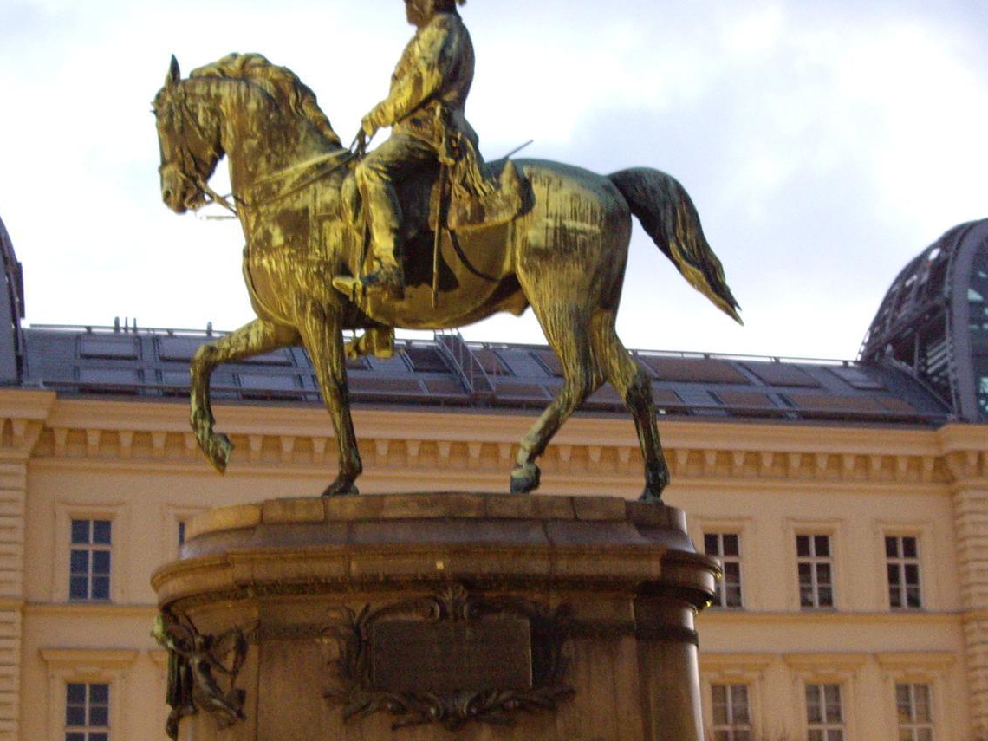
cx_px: 591
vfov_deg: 22.9
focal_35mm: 64
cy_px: 478
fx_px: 1827
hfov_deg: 30.2
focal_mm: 7.9
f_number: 2.8
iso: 400
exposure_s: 1/8
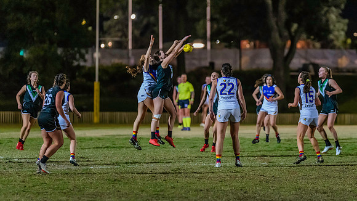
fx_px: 2403
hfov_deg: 8.5
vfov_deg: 4.8
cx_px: 205
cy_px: 83
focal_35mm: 254
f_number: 2.8
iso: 10000
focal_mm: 210
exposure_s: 1/1000
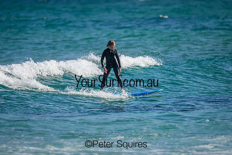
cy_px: 78
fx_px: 5157
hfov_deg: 2.6
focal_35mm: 800
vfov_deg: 1.7
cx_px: 116
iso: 360
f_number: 6.3
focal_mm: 800
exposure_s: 1/2000
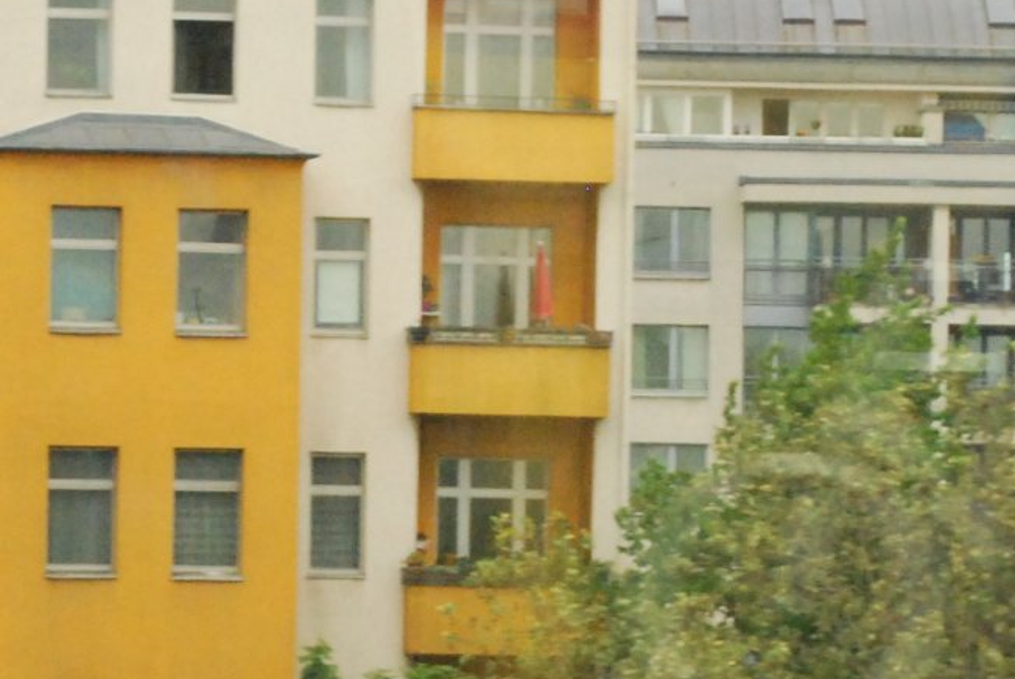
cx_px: 324
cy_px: 420
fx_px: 7478
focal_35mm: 265
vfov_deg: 5.2
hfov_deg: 7.8
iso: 1600
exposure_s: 1/250
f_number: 8
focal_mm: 48
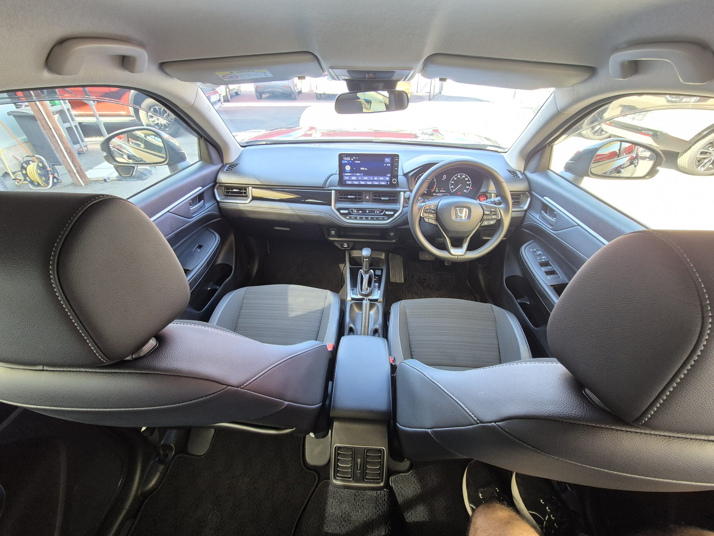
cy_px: 268
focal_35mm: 13
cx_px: 357
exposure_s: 1/50
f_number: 2.2
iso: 320
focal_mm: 2.2
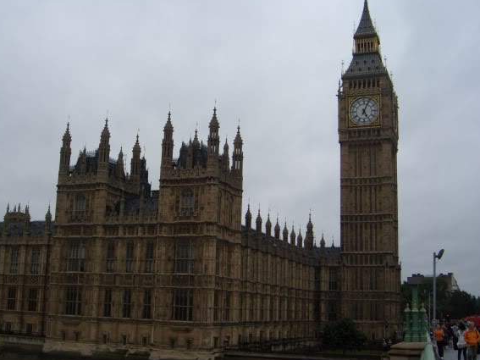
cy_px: 182
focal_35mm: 44
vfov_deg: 32.9
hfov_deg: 42.9
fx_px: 610
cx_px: 221
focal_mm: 8
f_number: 4.8
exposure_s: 1/100
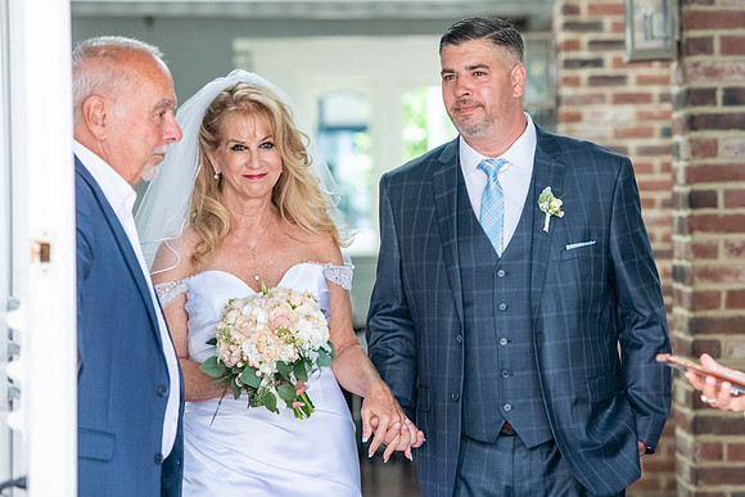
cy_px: 246
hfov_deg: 12.2
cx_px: 447
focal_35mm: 168
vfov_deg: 8.2
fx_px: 3477
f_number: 4.5
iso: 640
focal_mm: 140
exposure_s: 1/640
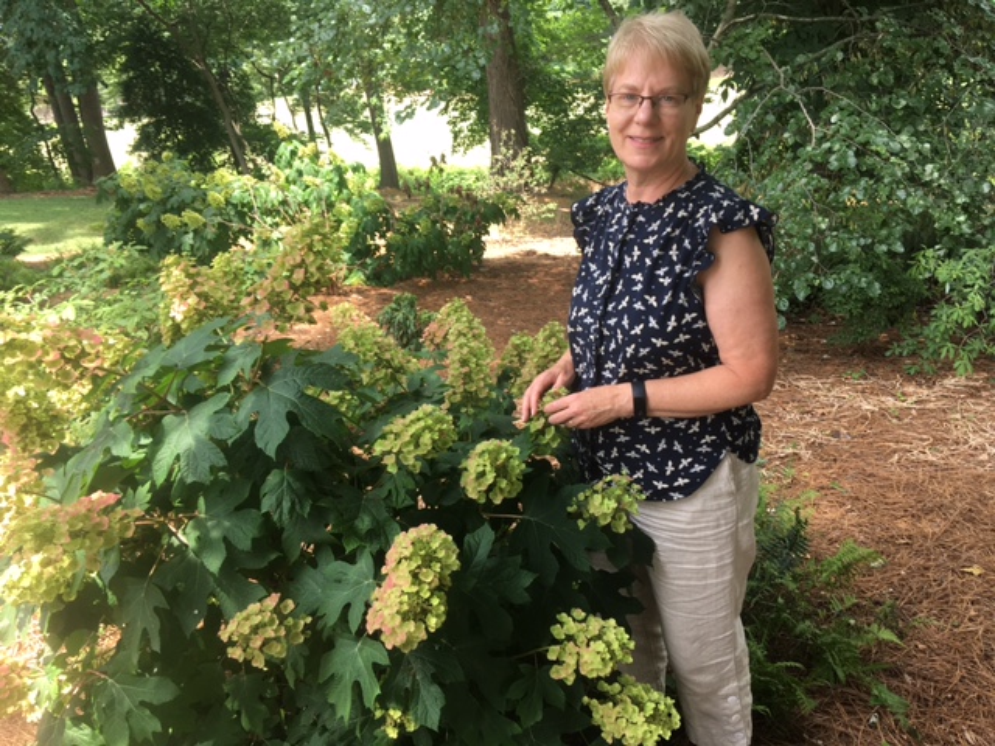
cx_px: 498
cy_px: 373
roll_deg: +4.8
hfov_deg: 61.7
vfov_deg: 48.2
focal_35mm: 29
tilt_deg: -22.7
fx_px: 834
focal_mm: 4.15
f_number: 2.2
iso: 32
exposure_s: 1/120
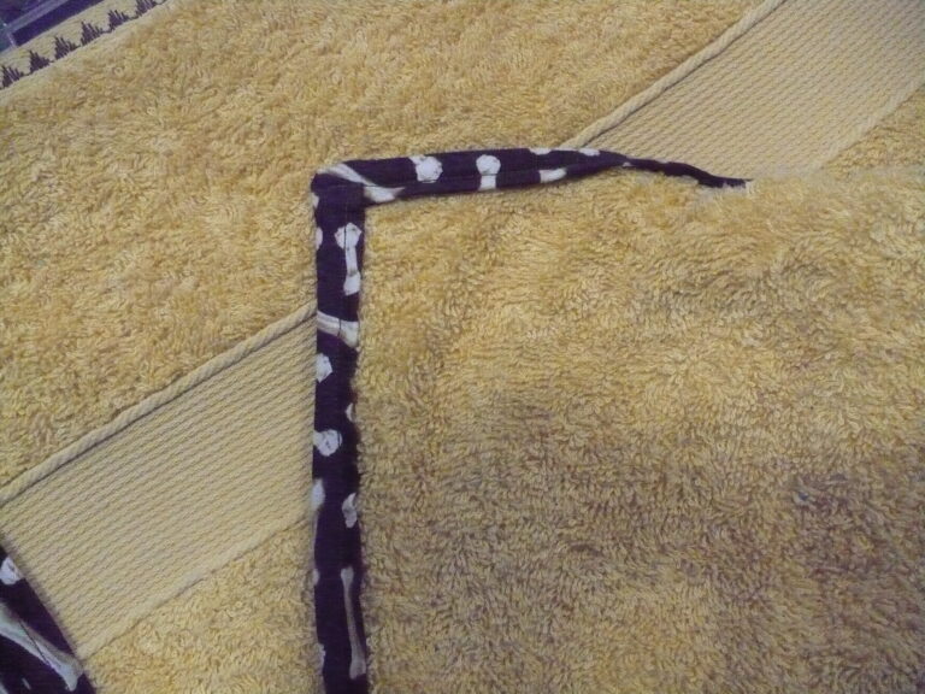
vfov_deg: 38.7
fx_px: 989
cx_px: 462
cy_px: 347
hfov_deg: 50.1
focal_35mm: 37
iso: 1250
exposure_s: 1/125
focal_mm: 6.1
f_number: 2.8
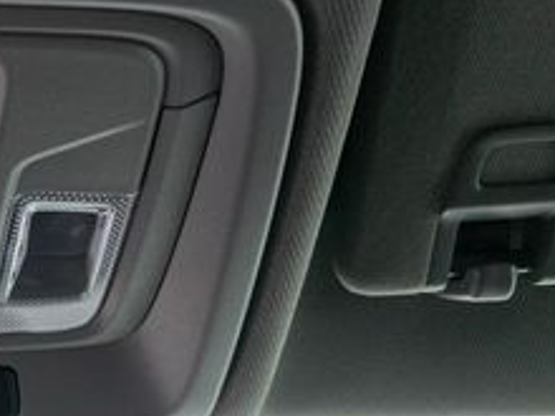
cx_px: -199
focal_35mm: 67
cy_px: 171
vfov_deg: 21.9
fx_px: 1074
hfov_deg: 24.6
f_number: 1.7
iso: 1000
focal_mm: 6.3
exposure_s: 1/120
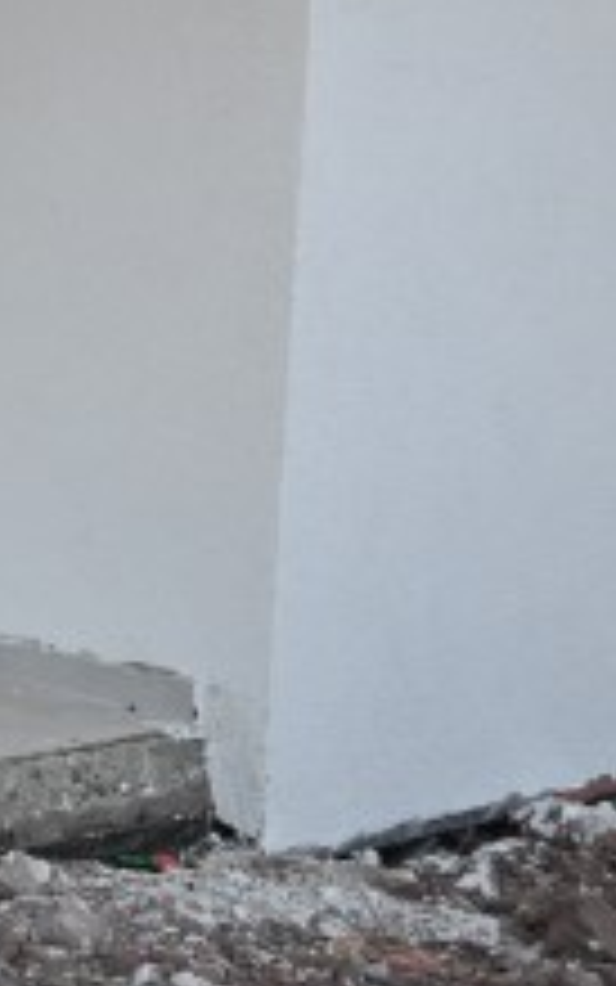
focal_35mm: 153
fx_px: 4098
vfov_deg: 13.4
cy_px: -167
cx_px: -1461
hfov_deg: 7.3
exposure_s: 1/2500
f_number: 2.8
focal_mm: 28.5
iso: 400
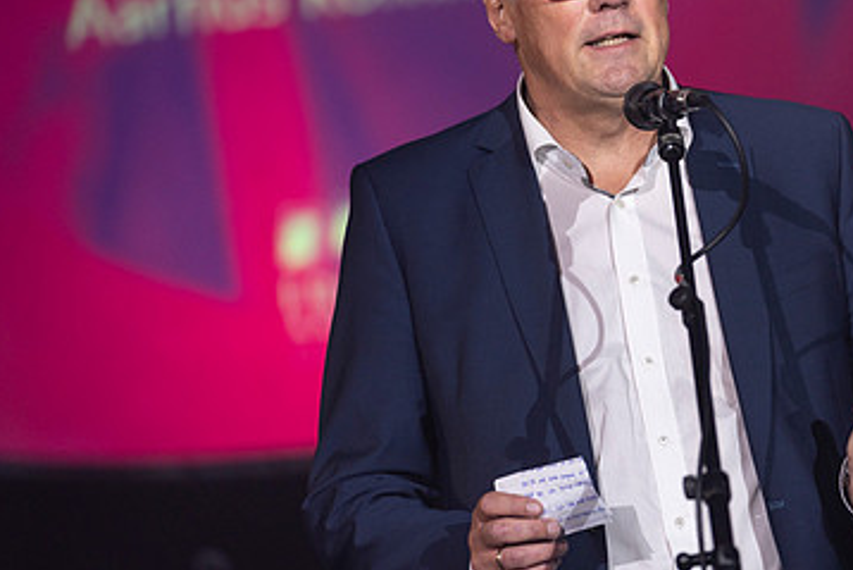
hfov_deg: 7.3
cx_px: 643
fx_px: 6684
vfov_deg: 4.9
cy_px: 173
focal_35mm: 282
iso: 640
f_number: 2.8
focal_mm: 174
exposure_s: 1/400
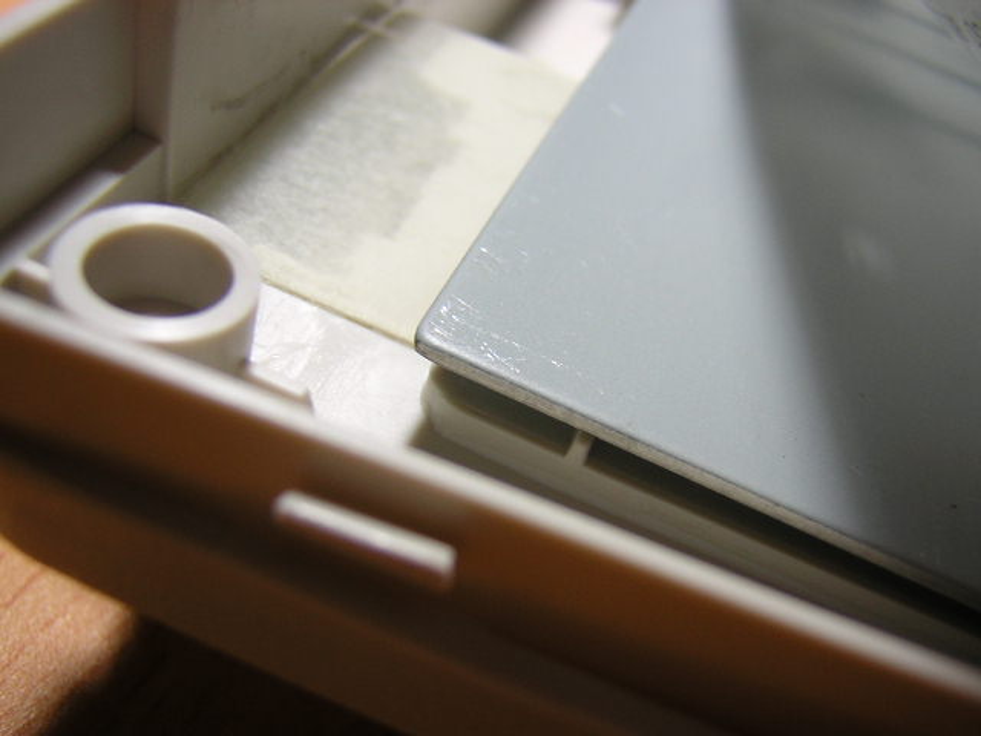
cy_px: 368
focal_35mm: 36
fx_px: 1020
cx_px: 490
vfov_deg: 39.7
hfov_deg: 51.4
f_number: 2.6
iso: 100
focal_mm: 4.7
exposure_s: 1/10.1
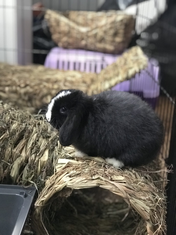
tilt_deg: -18.8
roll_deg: -2.4
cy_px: 118
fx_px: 386
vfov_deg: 33.8
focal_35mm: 57
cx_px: 88
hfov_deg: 25.7
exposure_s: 1/50
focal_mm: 6.6
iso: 1000
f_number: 2.8
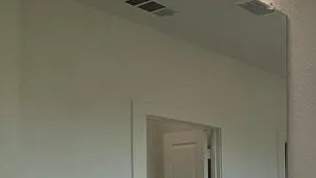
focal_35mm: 49
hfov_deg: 28.8
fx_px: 410
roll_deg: +0.0
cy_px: 196
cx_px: 463
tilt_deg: +0.9
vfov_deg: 22.9
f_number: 2.2
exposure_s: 1/346
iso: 64
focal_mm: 2.22
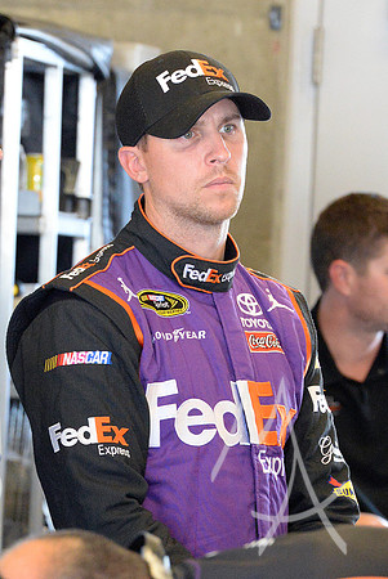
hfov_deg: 6.9
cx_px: 194
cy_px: 290
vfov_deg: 10.3
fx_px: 3226
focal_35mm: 200
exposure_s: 1/160
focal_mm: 200
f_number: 8
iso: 6400
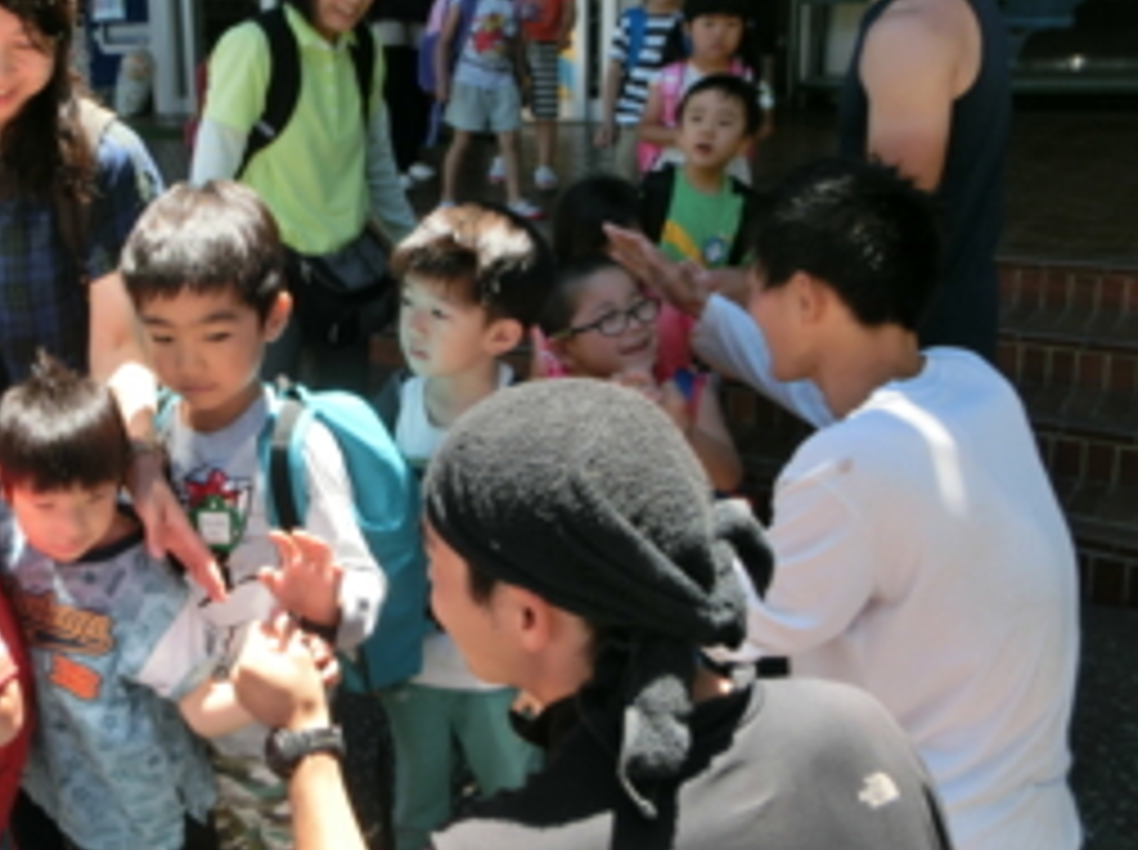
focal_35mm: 38
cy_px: 324
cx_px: 288
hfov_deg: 47.3
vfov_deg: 37.4
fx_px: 1247
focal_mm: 4.24
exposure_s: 1/320
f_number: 3
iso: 80
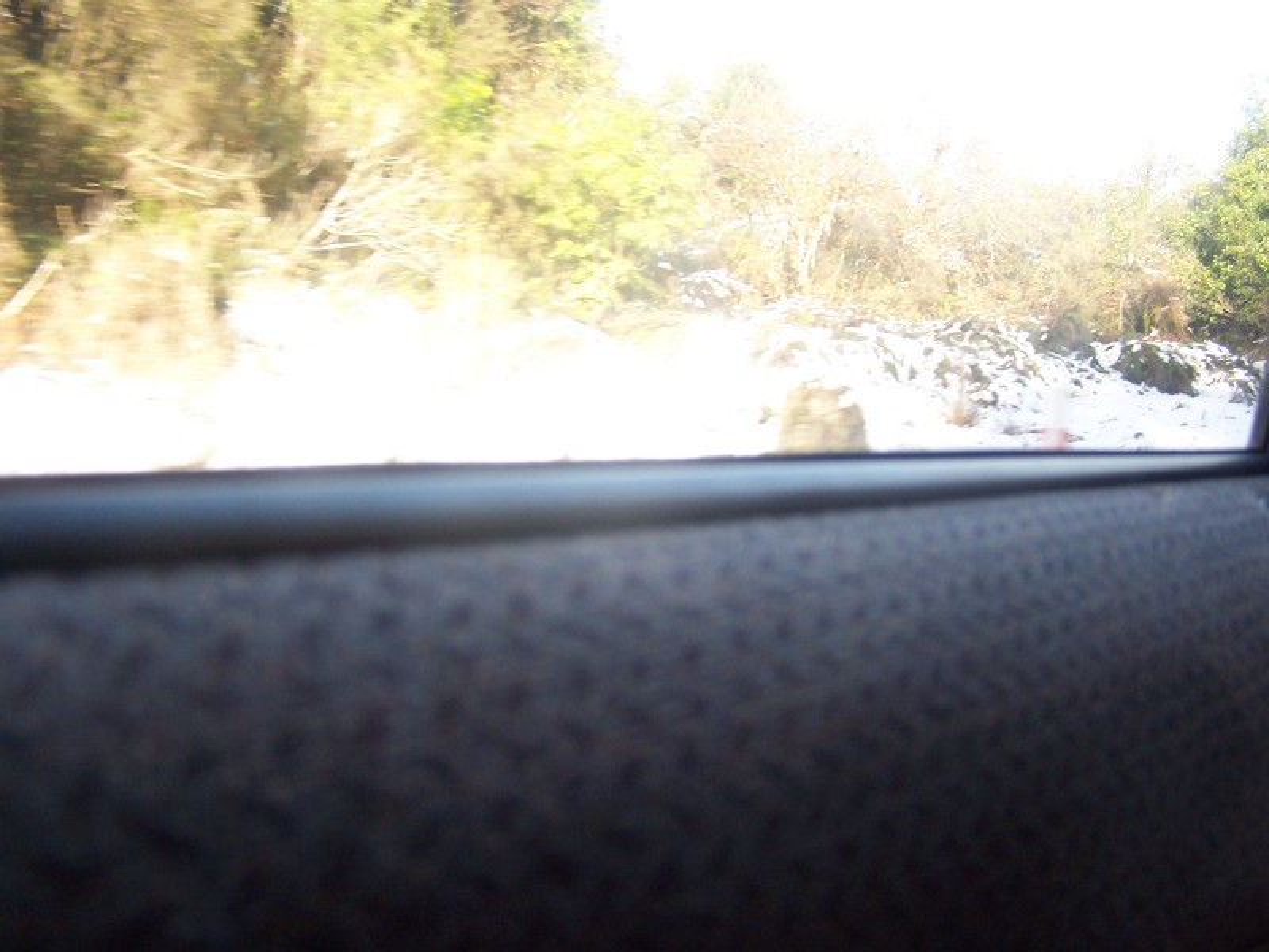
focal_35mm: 38
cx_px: 634
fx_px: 1393
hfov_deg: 49.0
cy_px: 476
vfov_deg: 37.7
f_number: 2.8
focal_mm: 6.3
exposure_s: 1/125
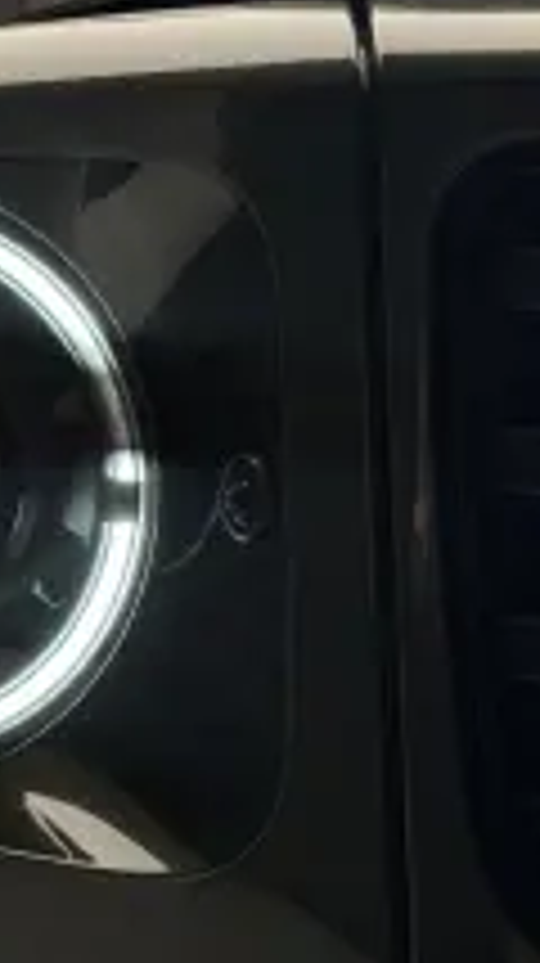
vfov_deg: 24.2
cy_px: 392
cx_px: -108
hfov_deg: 13.3
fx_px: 2245
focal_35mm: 88
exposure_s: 1/128
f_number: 1.78
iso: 64
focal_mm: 6.76
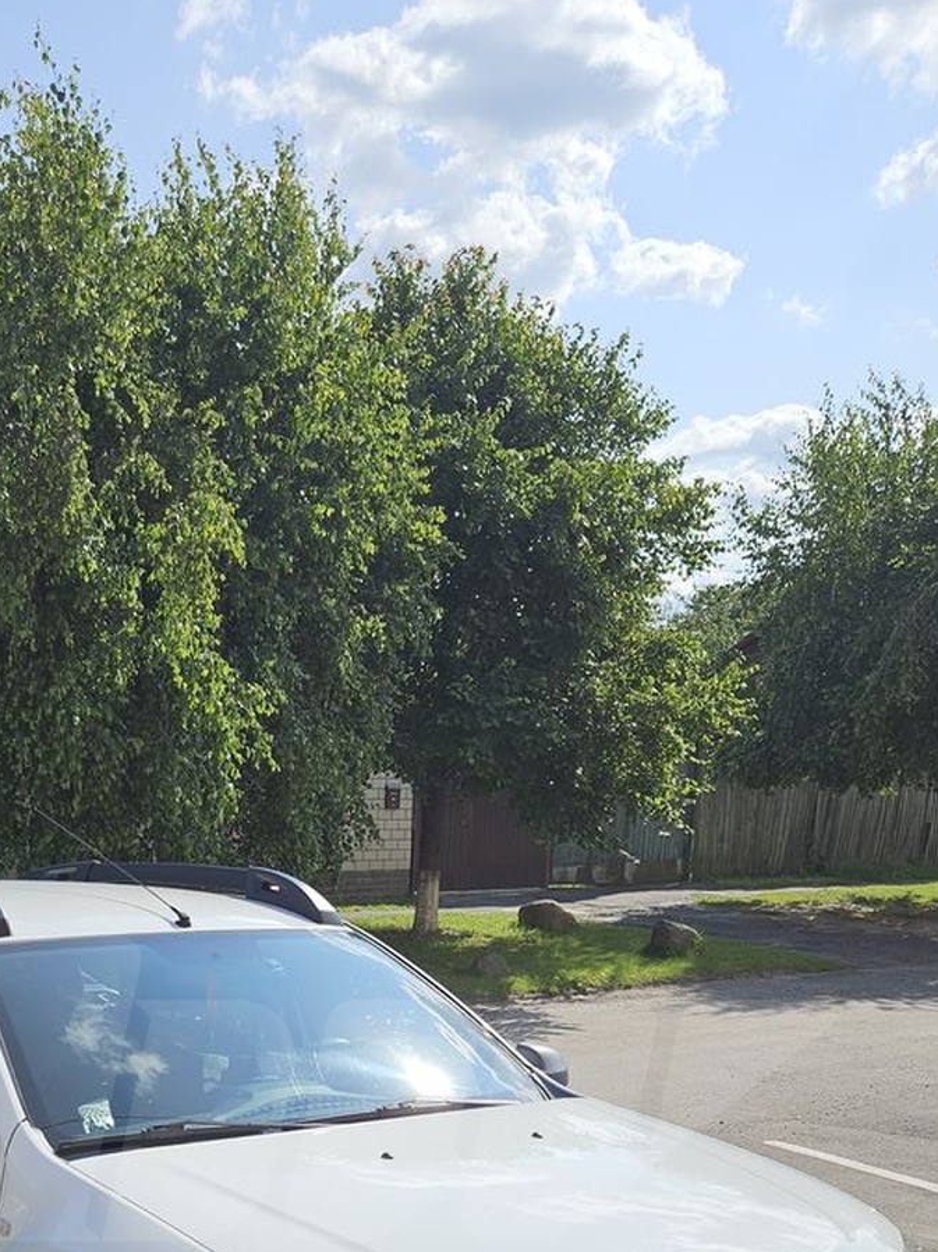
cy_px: 1090
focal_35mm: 41
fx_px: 1482
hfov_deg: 34.0
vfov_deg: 42.6
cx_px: 183
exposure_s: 1/2038
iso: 25
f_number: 1.8
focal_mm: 5.4
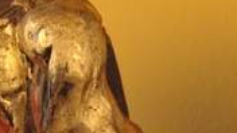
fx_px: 899
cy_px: 285
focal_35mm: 143
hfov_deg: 14.8
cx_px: 230
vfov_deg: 8.0
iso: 1600
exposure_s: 1/45
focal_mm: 20
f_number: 4.5
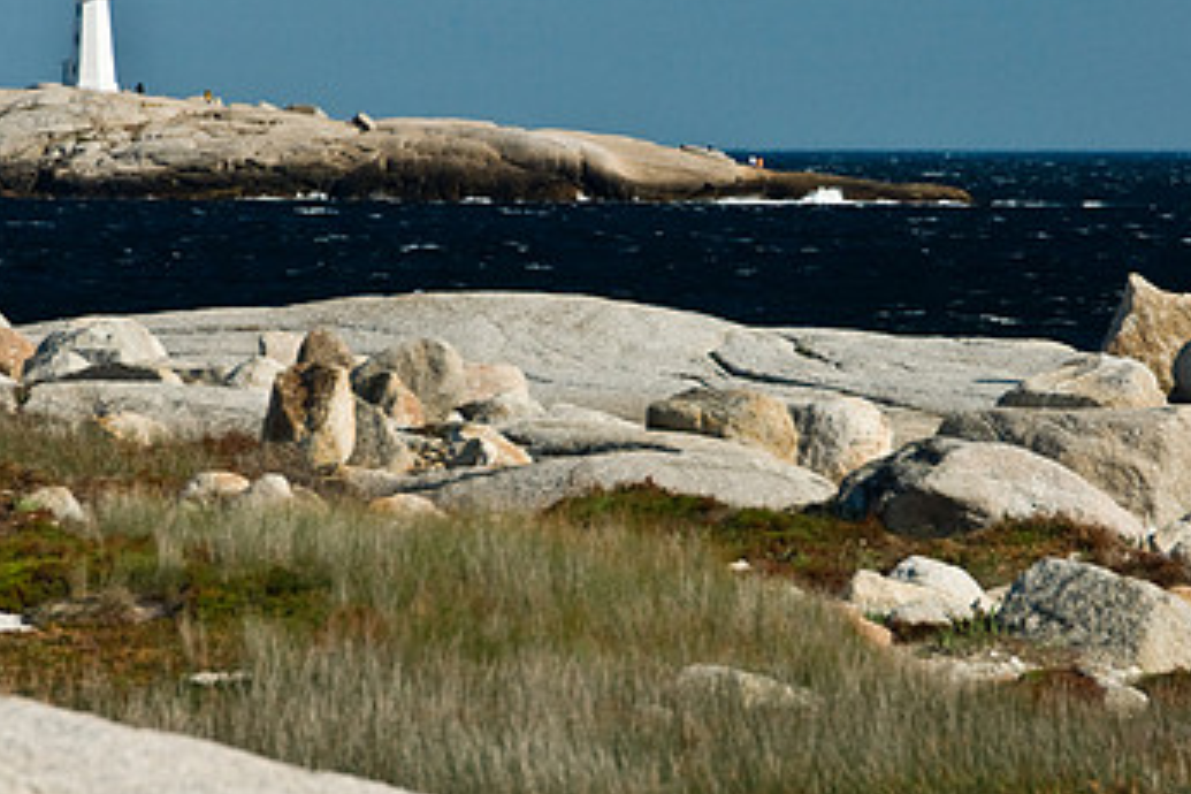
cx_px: 625
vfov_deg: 4.5
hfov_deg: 6.8
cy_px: 421
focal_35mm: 303
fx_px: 10023
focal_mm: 120
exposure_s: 1/400
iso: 200
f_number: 8
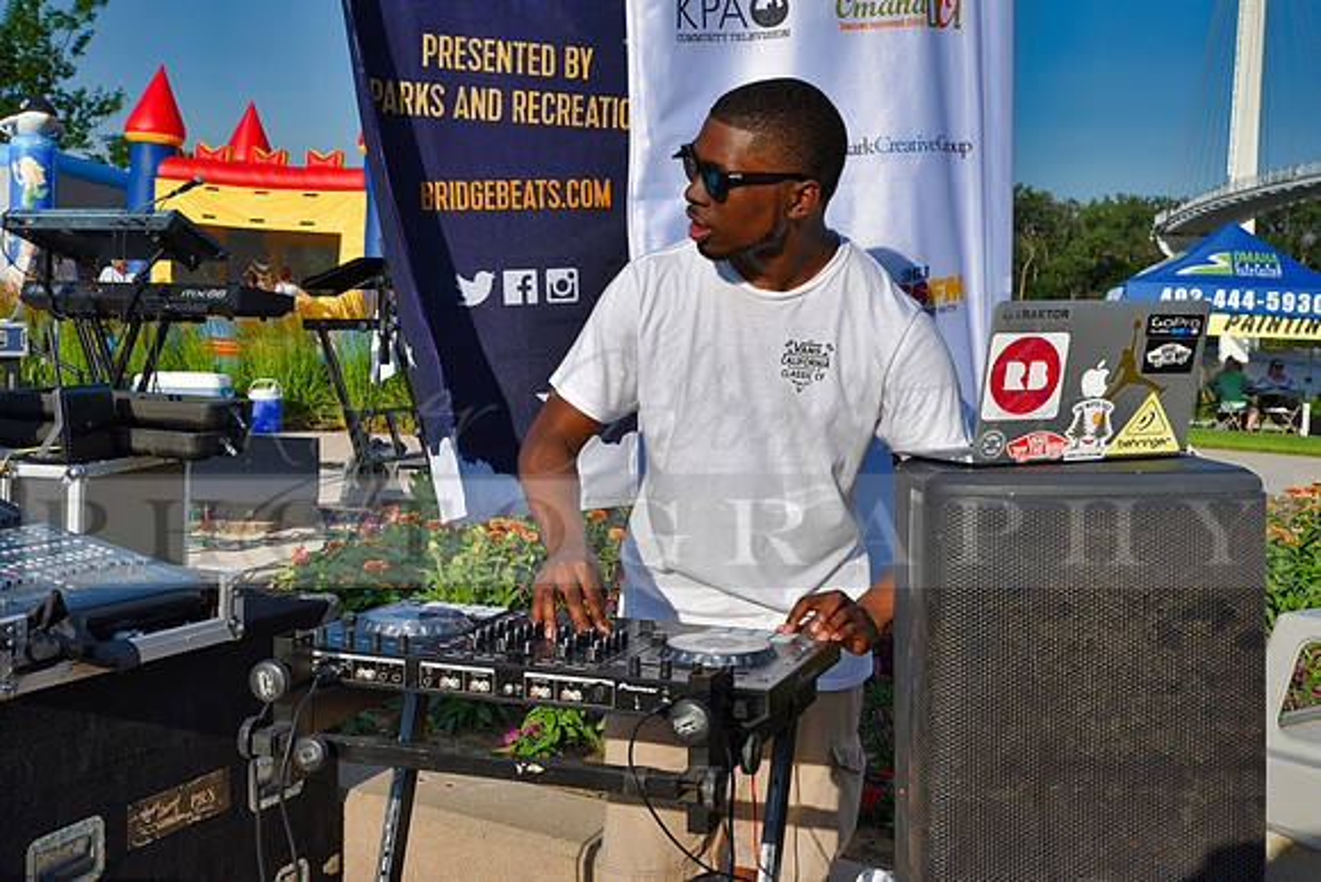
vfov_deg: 28.1
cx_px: 660
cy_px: 441
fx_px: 1762
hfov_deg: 41.1
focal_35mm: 48
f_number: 10
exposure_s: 1/400
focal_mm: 48
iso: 200
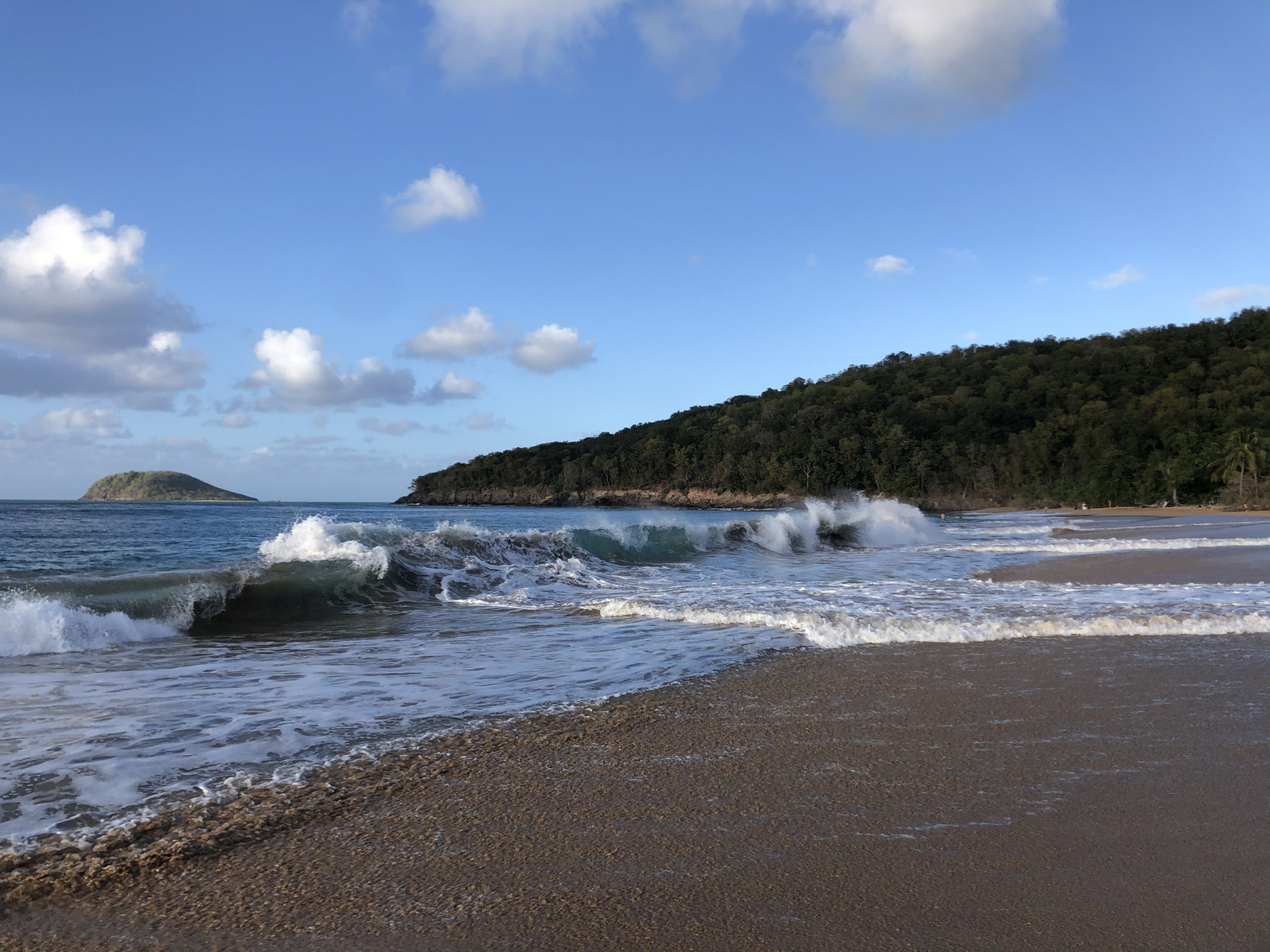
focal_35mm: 28
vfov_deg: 49.7
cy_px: 476
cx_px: 635
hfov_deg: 63.4
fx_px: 1027
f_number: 1.8
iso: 20
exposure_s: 1/1412
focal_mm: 4
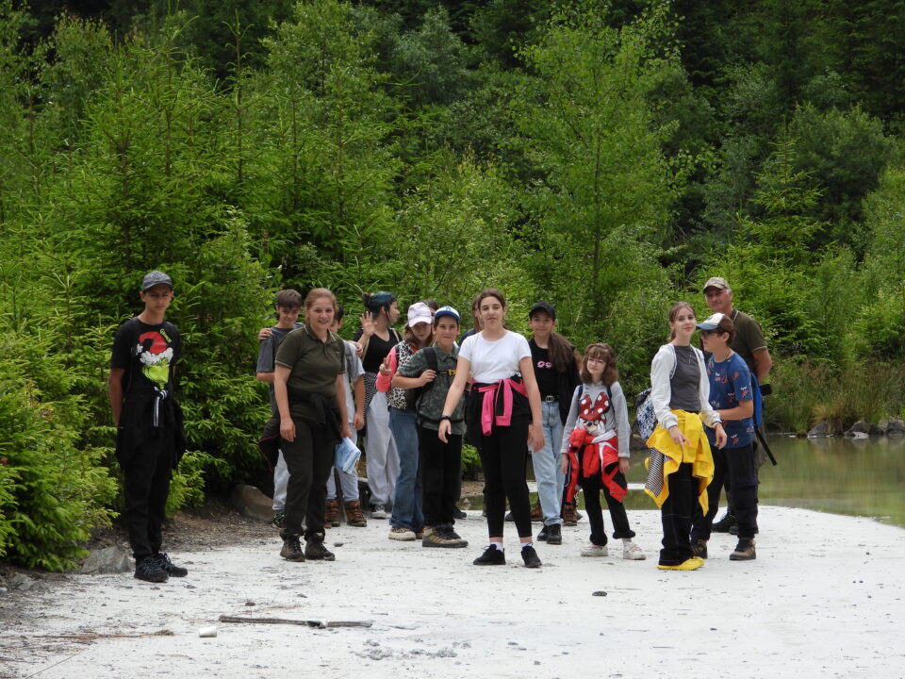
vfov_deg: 10.2
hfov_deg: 13.6
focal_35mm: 145
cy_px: 340
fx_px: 3791
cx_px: 452
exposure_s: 1/500
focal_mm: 26.1
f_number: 4
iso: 100
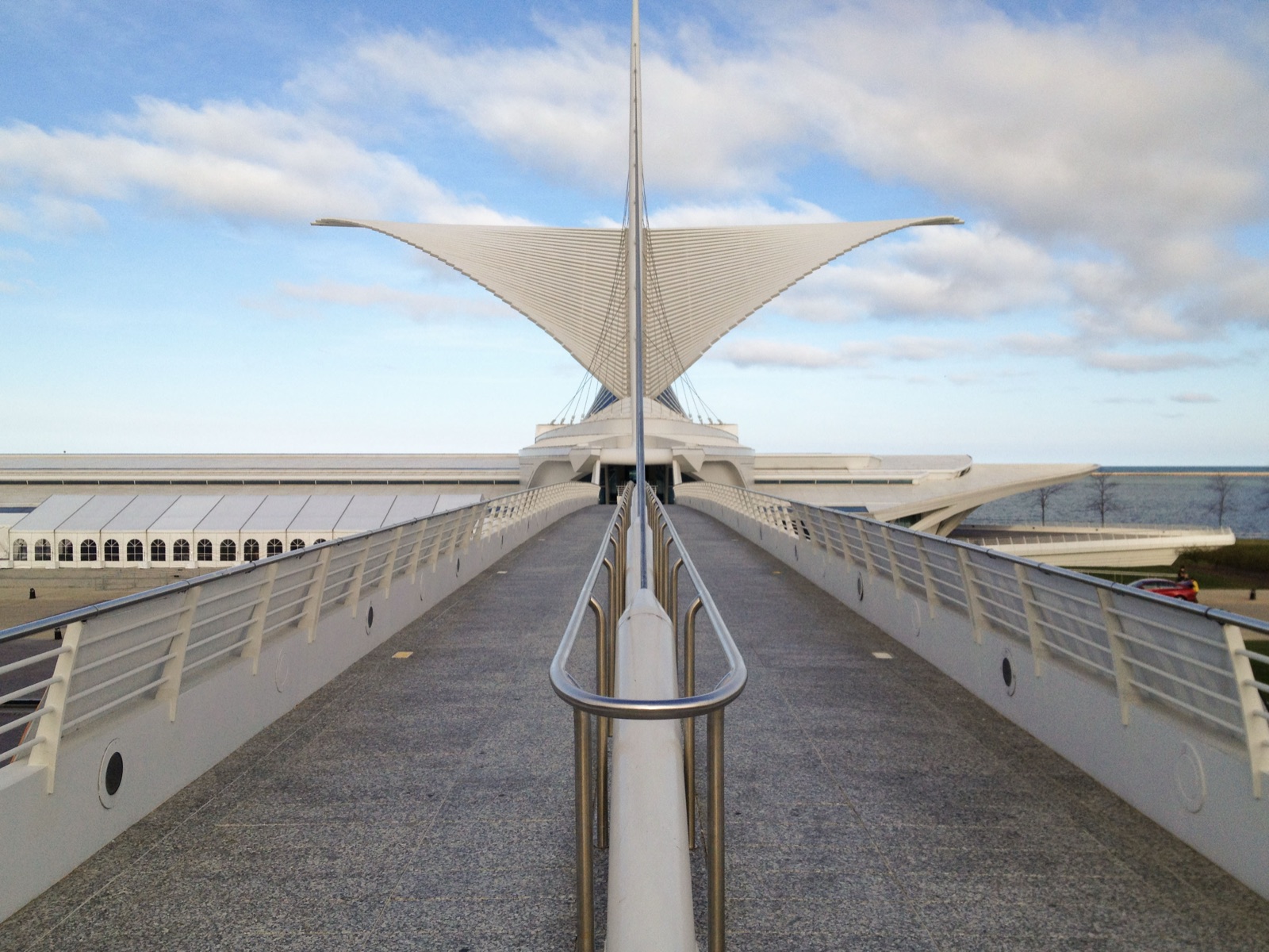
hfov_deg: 52.6
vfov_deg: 40.7
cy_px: 476
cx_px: 634
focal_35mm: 35
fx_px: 1283
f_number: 2.4
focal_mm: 4.28
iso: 64
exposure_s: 1/1700
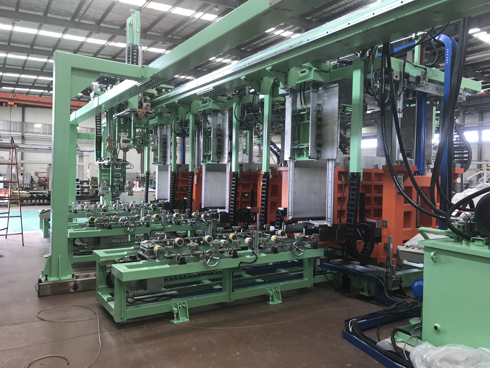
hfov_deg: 63.4
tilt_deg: +1.2
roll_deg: -1.8
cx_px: 245
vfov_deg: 49.7
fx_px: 396
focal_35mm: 28
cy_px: 184
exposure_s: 1/50
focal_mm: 3.99
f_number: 1.8
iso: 25
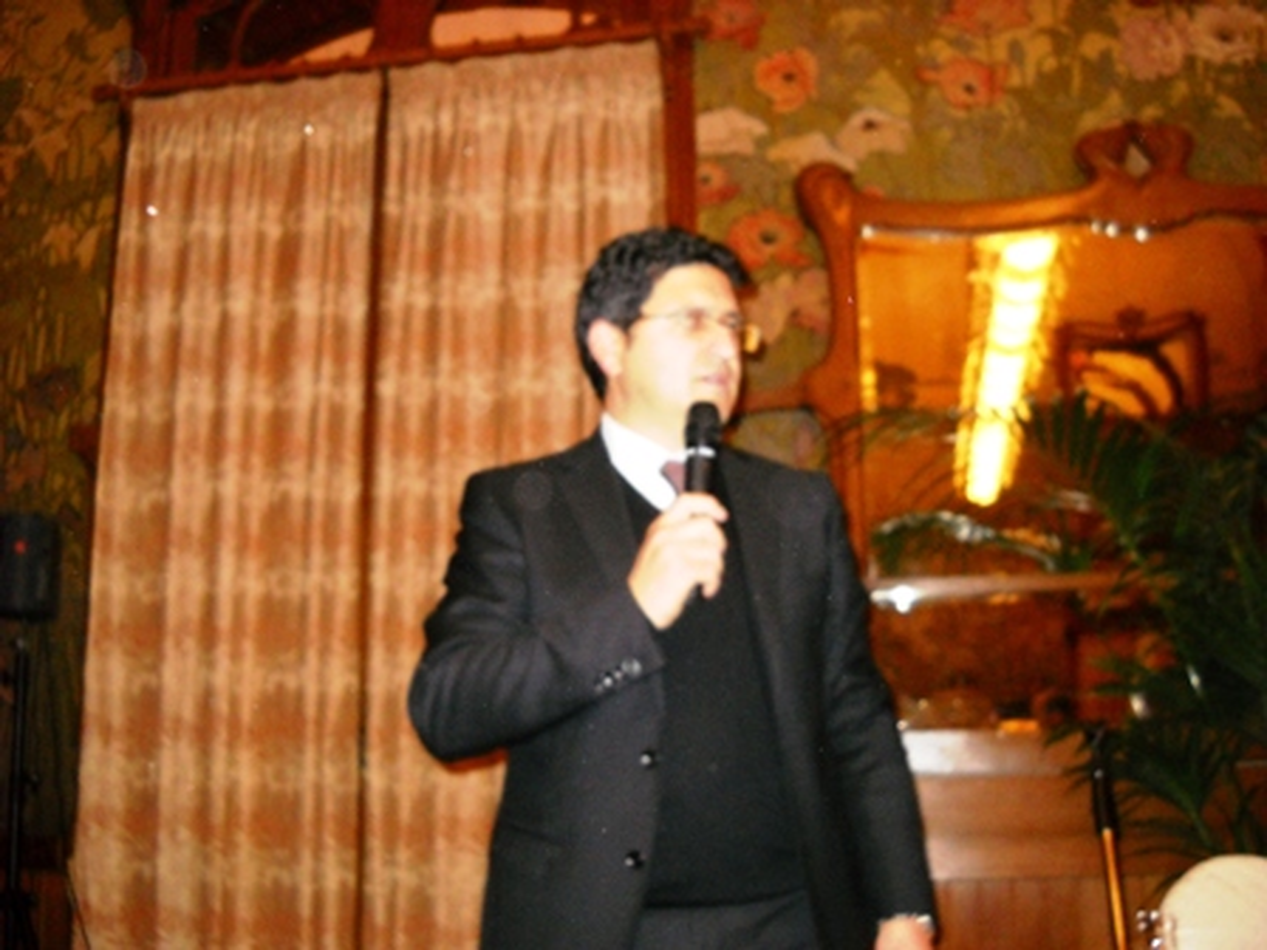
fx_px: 1501
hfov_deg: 45.8
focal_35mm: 41
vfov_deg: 35.1
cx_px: 634
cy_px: 475
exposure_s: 1/30
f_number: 3.1
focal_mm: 6.72
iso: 400
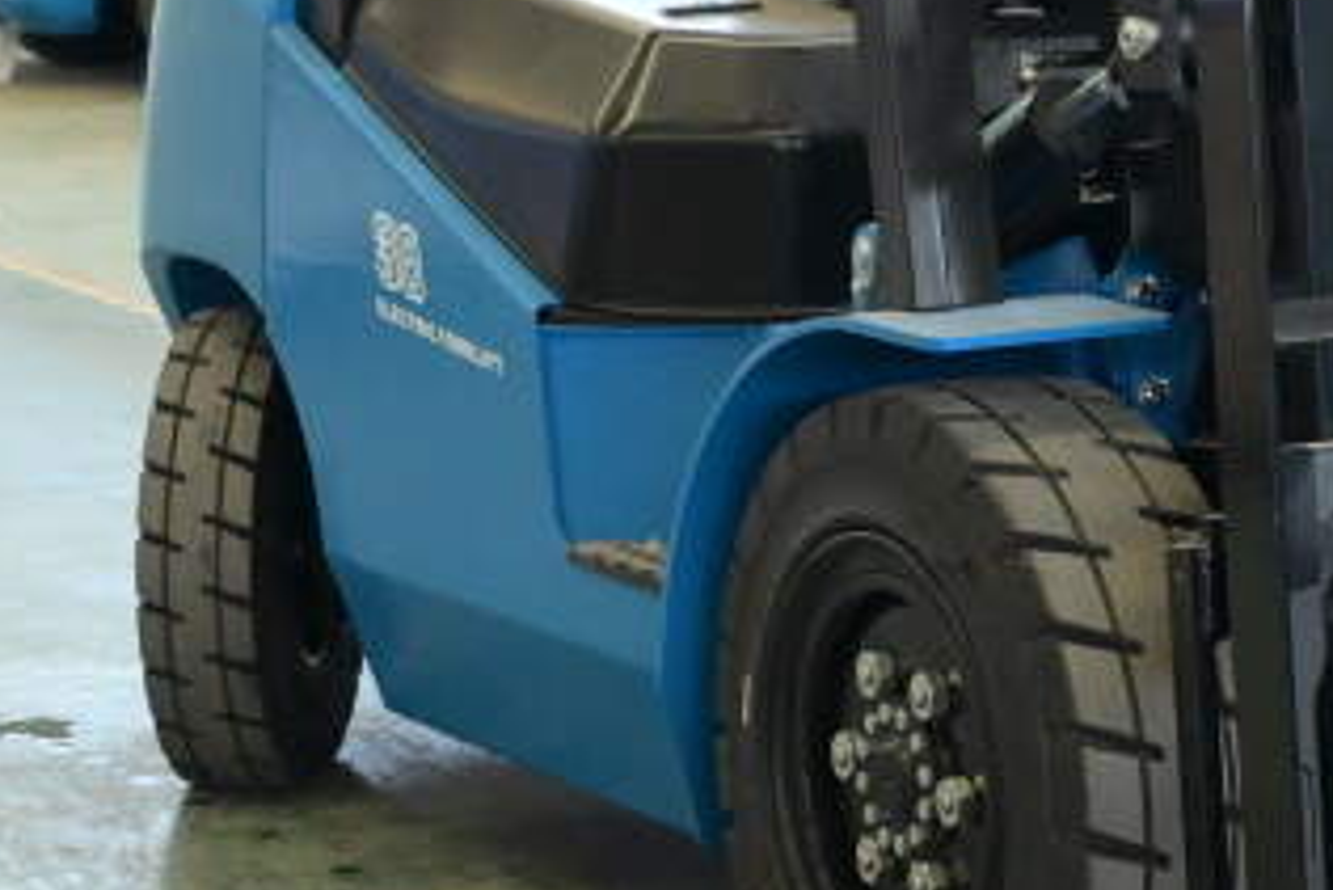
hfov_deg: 13.2
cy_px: -156
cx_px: 991
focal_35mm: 155
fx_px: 5742
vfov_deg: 8.8
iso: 3200
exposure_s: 1/320
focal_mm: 31
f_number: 4
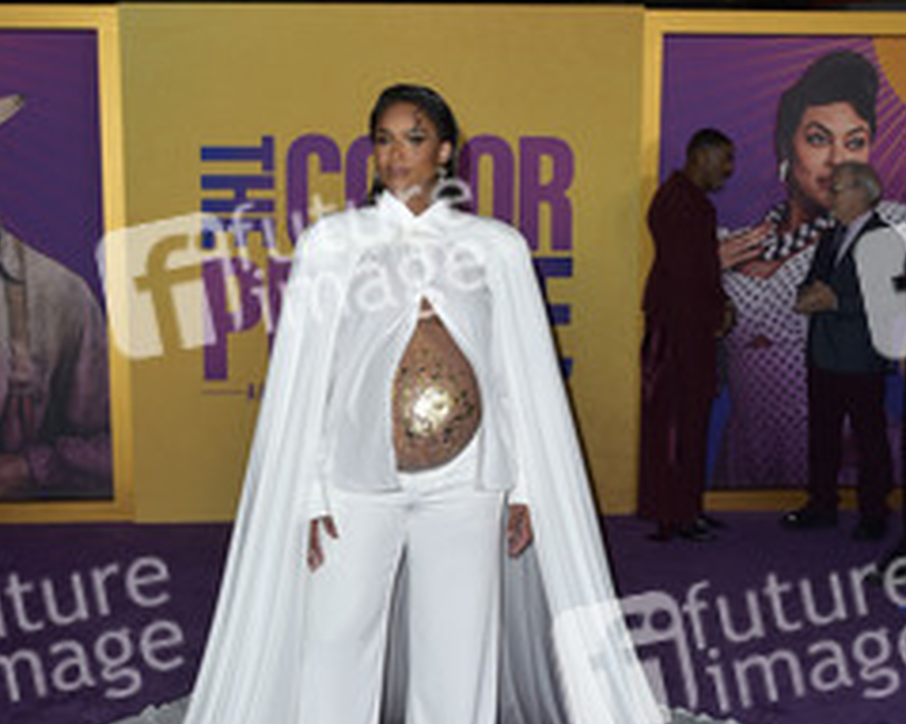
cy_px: 459
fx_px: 1474
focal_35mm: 55
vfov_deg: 27.5
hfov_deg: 34.1
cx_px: 404
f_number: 6.3
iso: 320
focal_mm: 35
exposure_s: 1/250
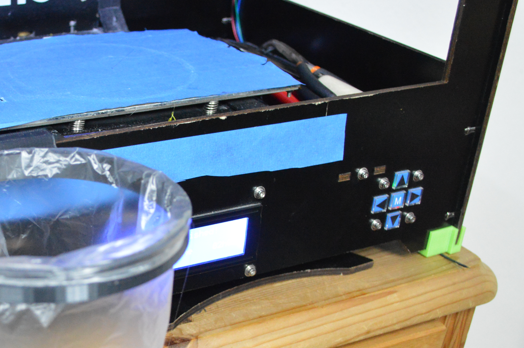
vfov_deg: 22.4
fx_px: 873
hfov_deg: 32.3
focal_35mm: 60
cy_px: 253
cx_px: 89
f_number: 4
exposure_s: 1/40
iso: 3200
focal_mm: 24
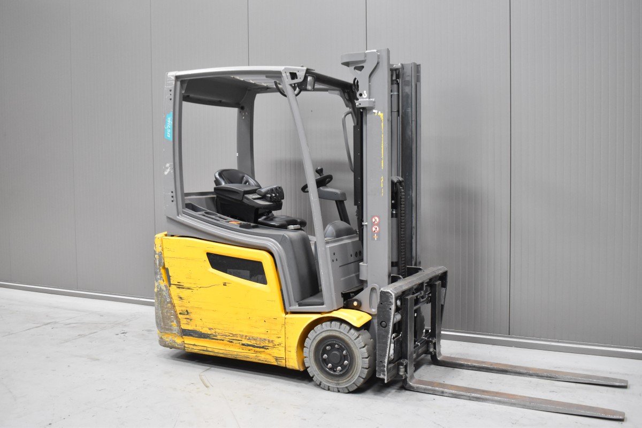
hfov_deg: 55.1
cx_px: 321
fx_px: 615
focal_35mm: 34
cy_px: 214
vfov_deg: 38.4
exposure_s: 1/40
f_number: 4.5
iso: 1600
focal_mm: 23
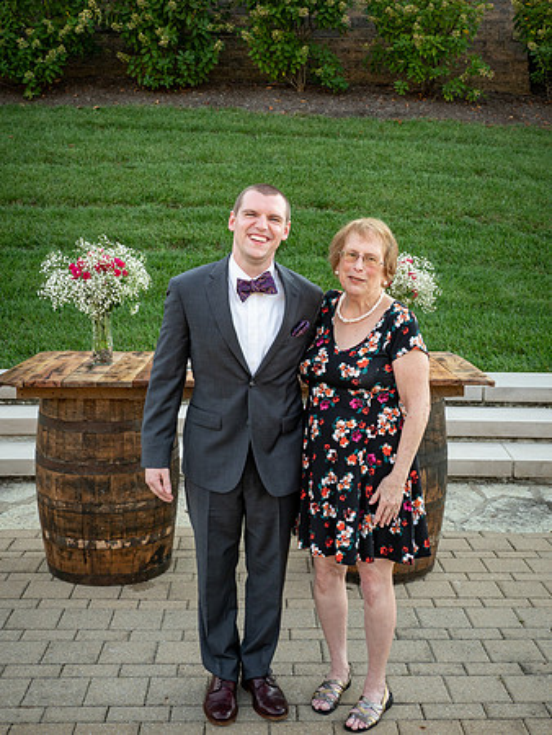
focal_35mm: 46
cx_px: 284
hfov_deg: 31.7
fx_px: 971
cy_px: 367
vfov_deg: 41.4
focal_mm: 17
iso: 200
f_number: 5
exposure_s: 1/100
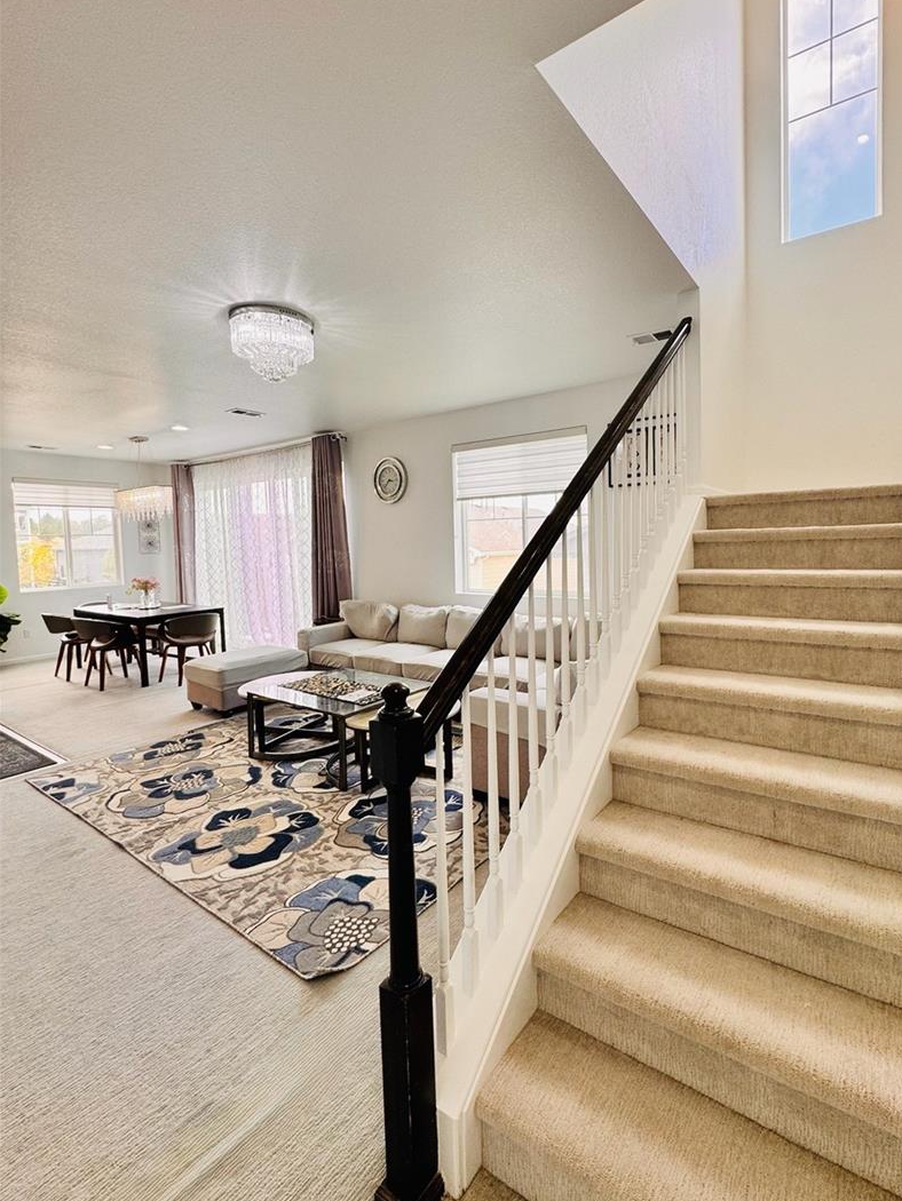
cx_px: 514
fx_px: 556
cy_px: 568
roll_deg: +1.5
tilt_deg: -3.1
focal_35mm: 16
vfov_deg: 94.4
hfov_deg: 77.7
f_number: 2.2
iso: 100
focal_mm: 2.22
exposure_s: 1/120
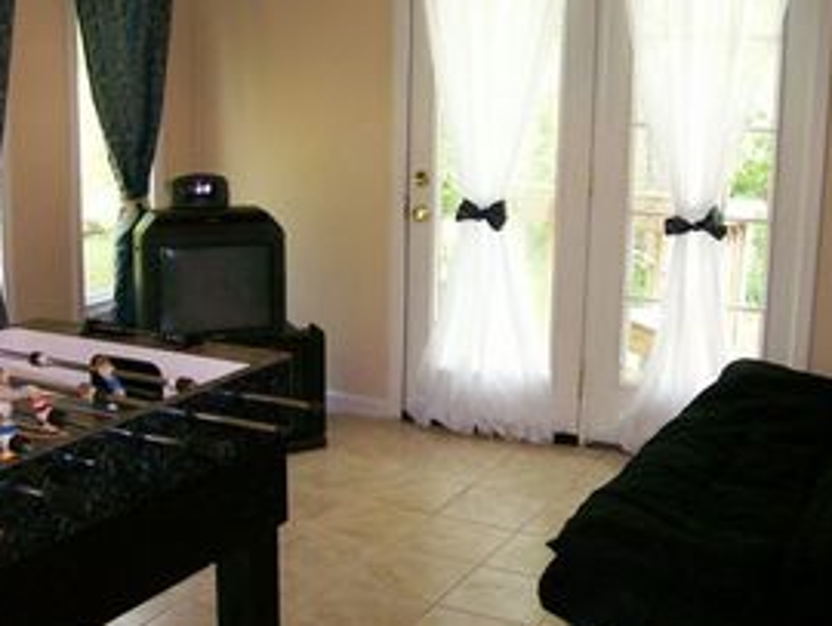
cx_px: 398
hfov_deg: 38.9
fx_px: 1179
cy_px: 302
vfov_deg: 29.7
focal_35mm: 49
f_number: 2.7
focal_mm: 6
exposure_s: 1/64
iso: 140
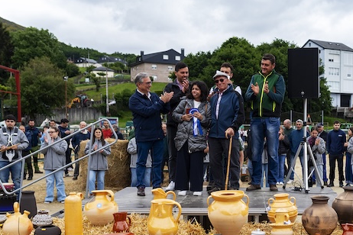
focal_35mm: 53
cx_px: 262
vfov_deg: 25.2
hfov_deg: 36.7
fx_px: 520
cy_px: 174
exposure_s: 1/400
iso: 100
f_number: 4
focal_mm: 35
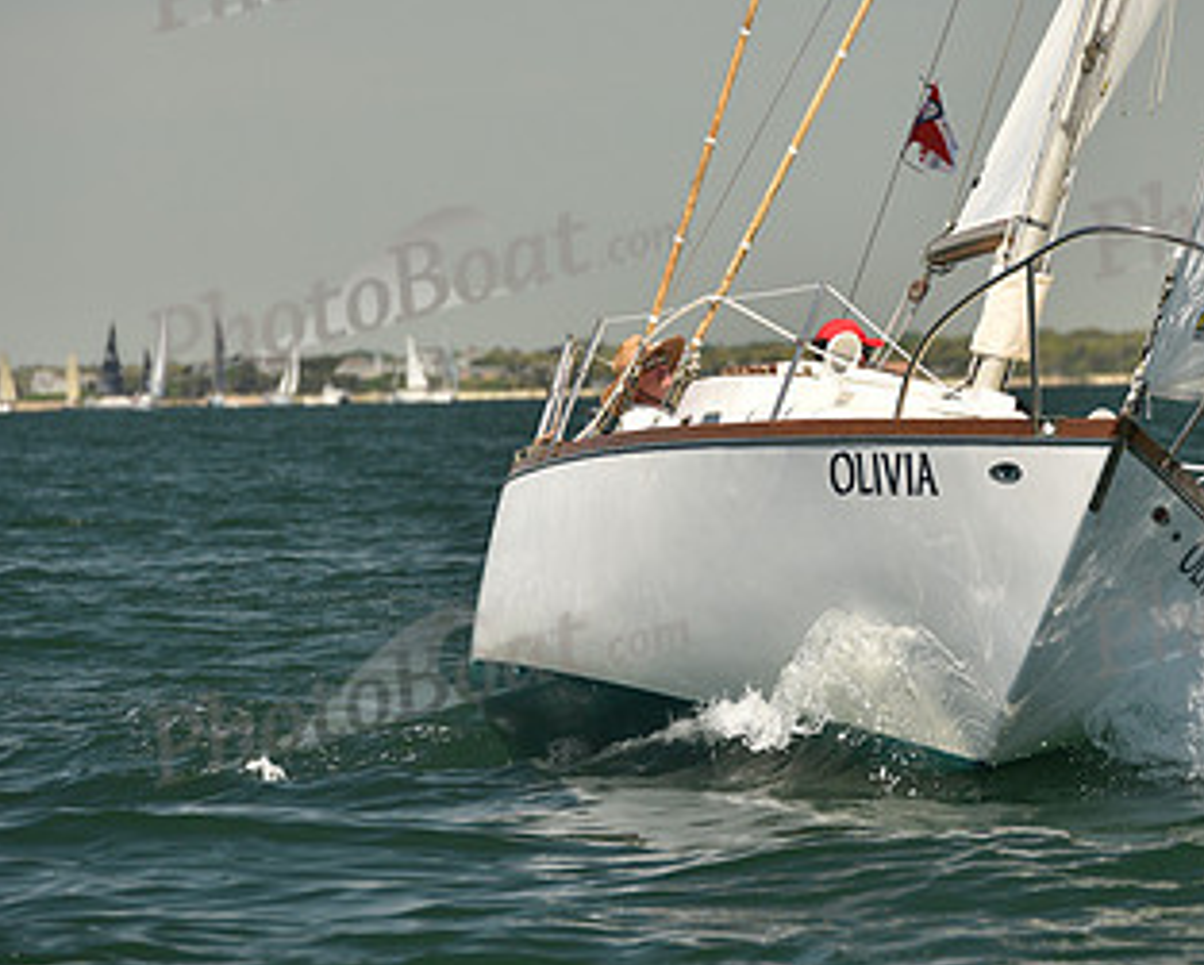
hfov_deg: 5.9
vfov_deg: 4.7
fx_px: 11770
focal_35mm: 330
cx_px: 892
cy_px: 433
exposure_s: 1/800
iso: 250
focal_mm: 190
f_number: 5.6
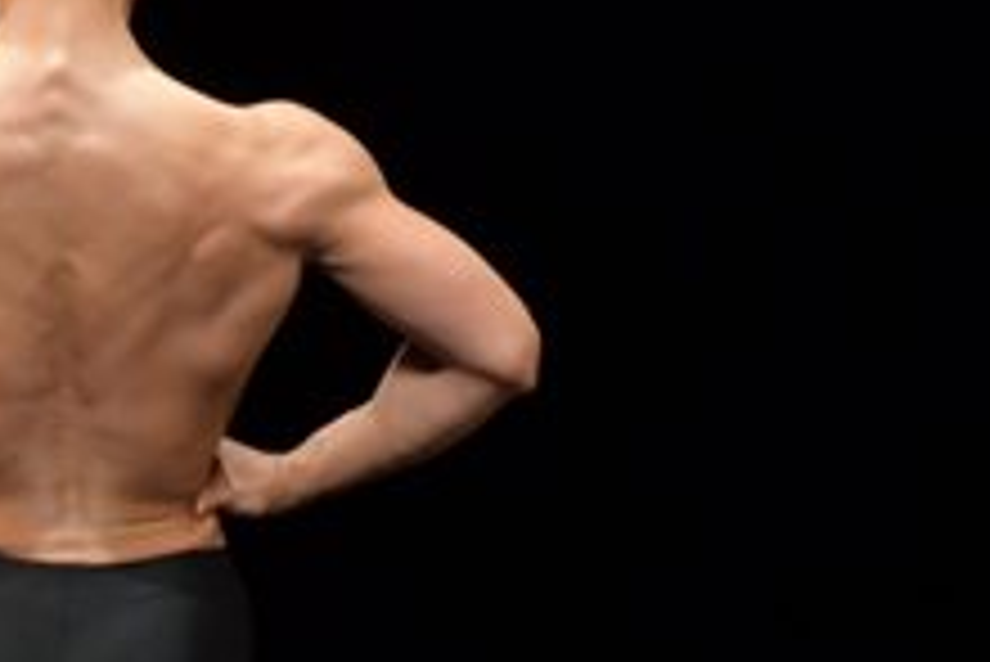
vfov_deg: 1.4
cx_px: 70
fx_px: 27600
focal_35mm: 1003
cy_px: 648
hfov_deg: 2.1
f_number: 5.6
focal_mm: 190
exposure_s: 1/400
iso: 3200
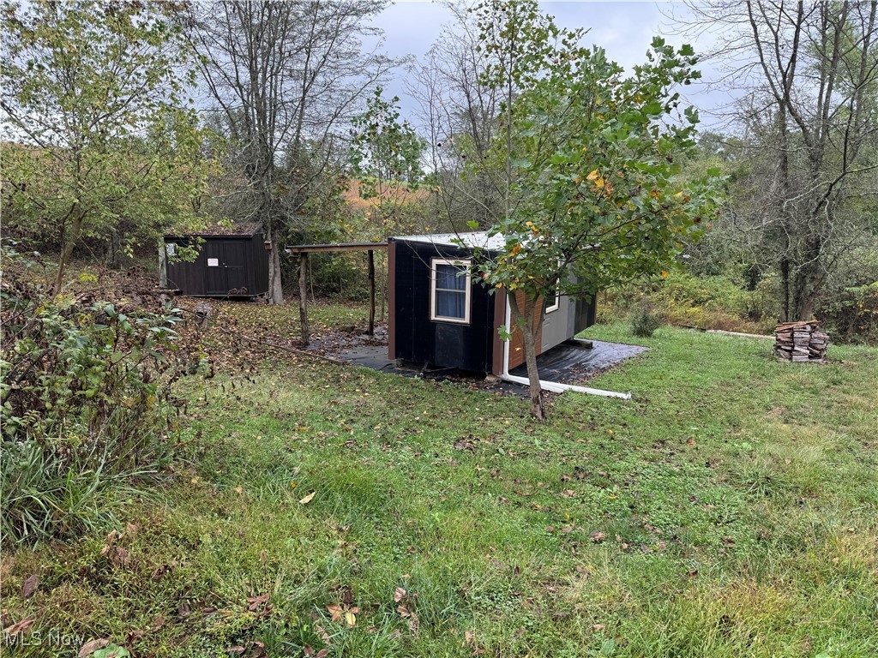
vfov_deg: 56.8
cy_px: 329
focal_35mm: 24
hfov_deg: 71.6
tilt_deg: -12.4
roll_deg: +1.2
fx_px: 609
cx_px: 439
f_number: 1.78
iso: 80
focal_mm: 6.76
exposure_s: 1/349
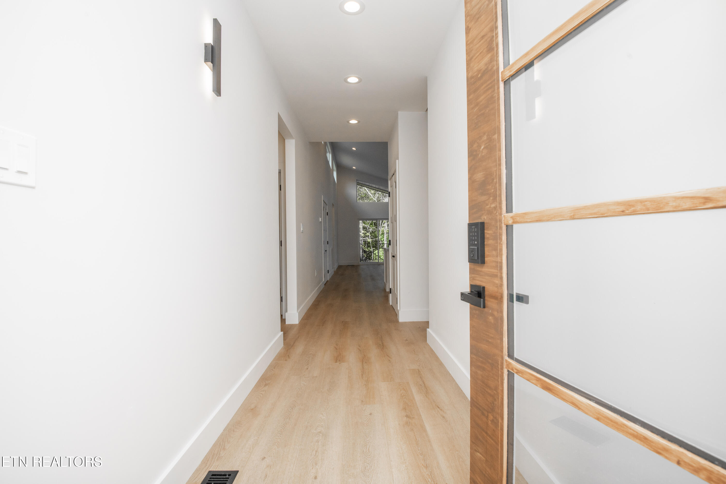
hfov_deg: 96.7
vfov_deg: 73.7
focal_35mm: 16
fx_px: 323
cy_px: 242
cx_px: 363
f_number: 9
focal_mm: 16
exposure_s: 1/250
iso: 400
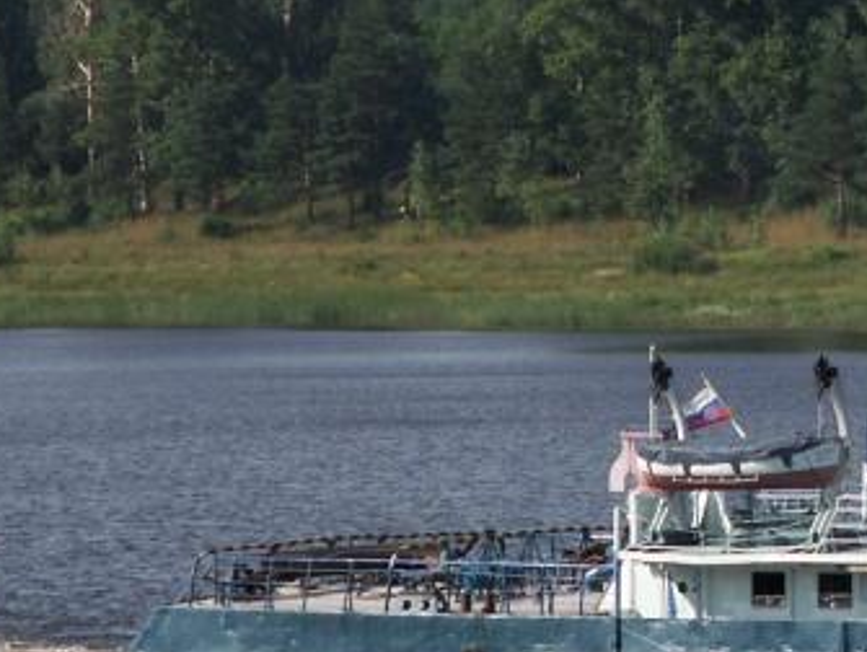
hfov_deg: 4.3
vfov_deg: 3.2
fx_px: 11559
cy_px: 202
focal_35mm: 461
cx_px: 1206
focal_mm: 24.67
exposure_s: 1/500
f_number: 5
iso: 50
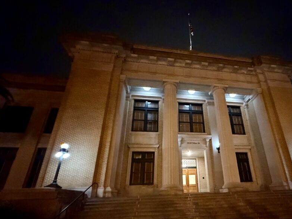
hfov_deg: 85.7
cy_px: 140
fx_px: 152
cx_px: 187
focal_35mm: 18
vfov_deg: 70.1
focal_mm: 2.22
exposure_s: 1/30
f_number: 2.2
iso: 3200
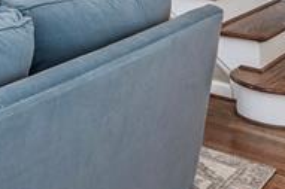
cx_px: -82
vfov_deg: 16.2
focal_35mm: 75
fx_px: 593
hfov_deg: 23.9
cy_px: -115
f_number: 7.1
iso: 200
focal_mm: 14
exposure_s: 1/2
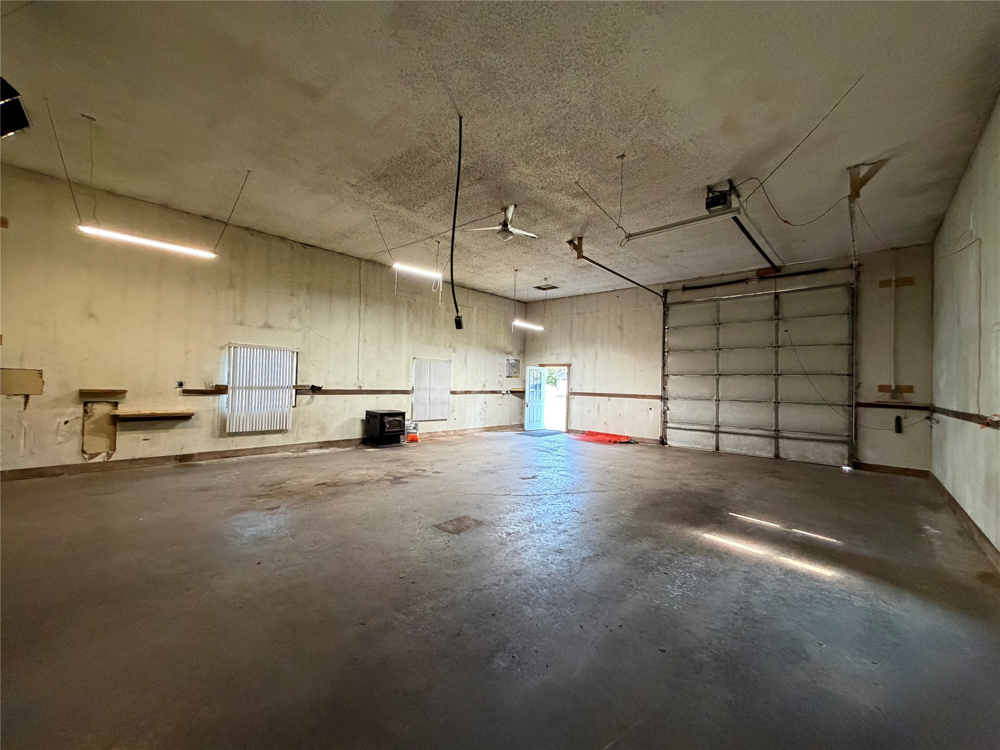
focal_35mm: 14
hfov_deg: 102.1
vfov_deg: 85.7
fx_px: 404
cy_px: 375
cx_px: 500
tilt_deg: +1.9
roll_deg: -1.3
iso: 640
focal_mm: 2.22
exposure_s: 1/60
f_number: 2.2
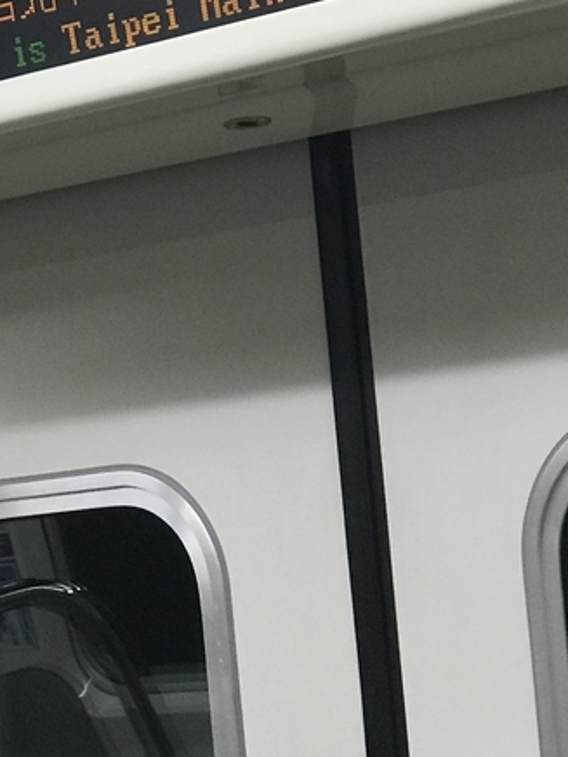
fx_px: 3435
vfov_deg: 12.5
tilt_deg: +7.9
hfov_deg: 9.4
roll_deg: +0.0
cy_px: 573
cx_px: 104
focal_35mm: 157
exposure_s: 1/60
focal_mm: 6.6
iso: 80
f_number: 2.8
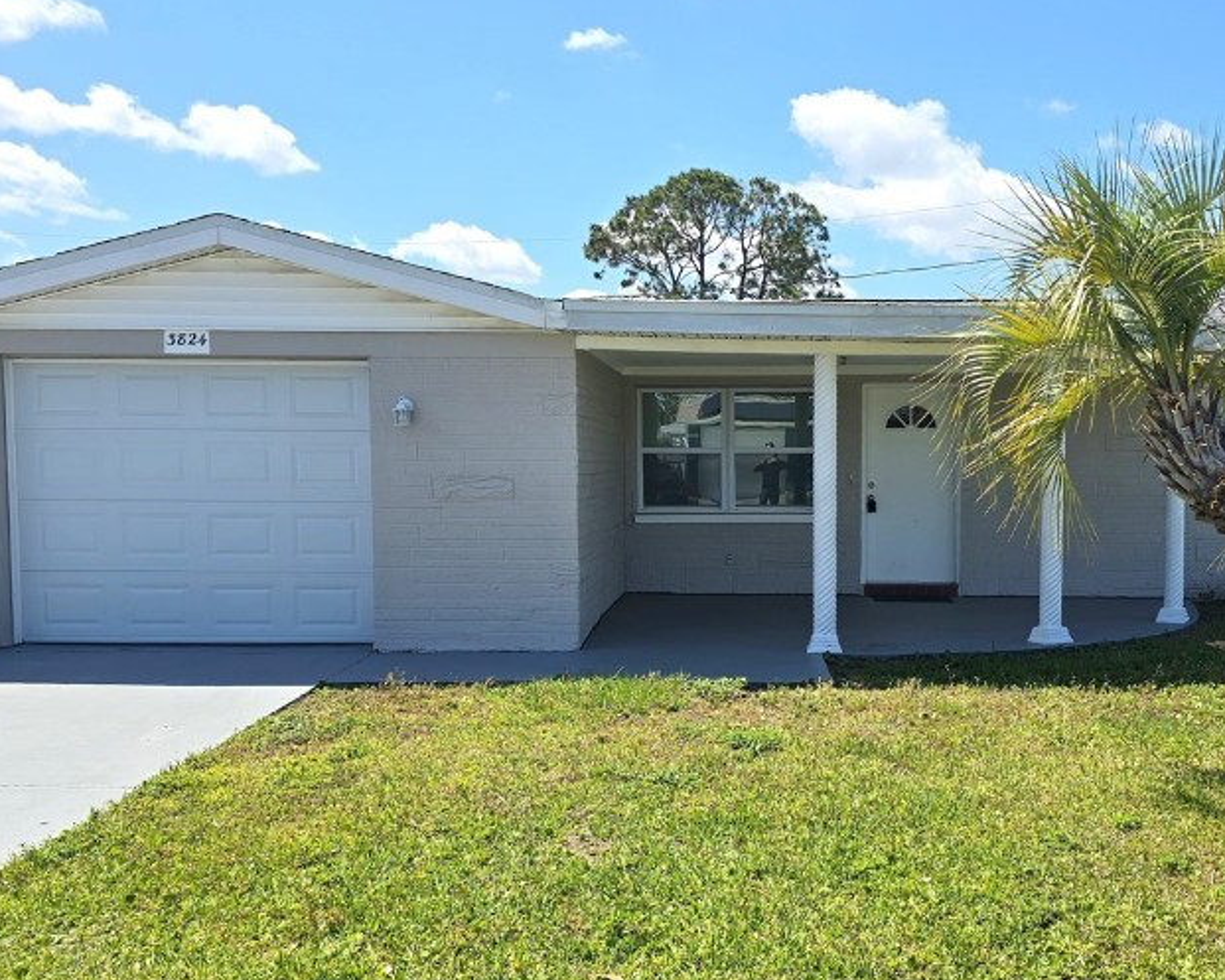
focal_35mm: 37
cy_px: 546
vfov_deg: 40.1
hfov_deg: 48.8
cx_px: 738
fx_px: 1342
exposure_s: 1/773
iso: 12
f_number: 1.7
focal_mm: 6.3
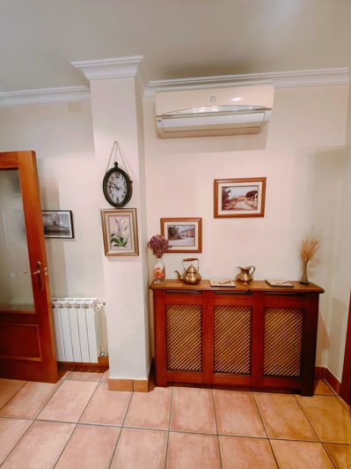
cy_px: 234
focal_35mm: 13
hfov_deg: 89.9
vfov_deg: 106.2
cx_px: 176
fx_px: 176
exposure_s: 1/50
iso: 400
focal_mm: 1.76
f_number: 2.2
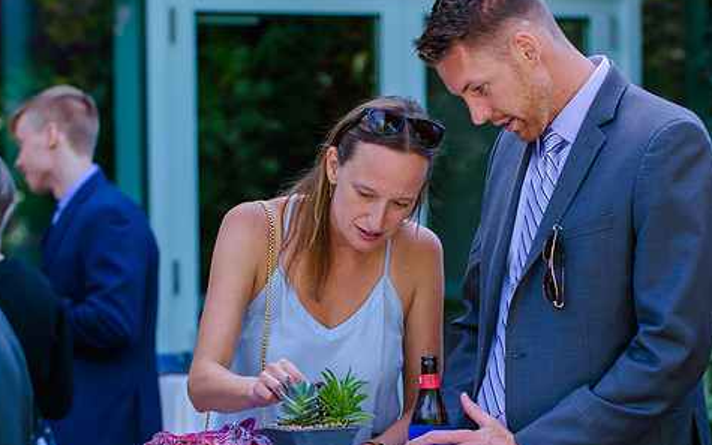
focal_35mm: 176
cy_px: 247
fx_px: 3416
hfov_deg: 11.9
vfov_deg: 7.5
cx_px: 372
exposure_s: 1/400
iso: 400
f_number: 3.5
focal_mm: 116
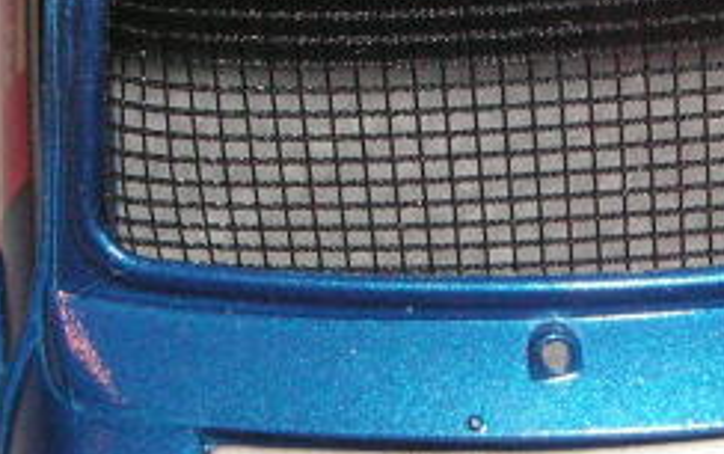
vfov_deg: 9.9
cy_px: 279
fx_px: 2607
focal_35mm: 132
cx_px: 644
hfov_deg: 15.6
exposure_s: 1/45
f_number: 6.6
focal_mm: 6.3
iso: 160
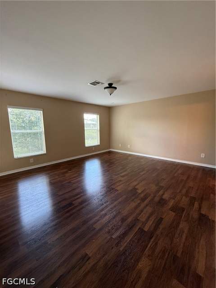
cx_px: 108
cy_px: 144
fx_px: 116
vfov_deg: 102.1
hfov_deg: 85.7
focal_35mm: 14
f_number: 2.2
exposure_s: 1/120
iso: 500
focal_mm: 2.22
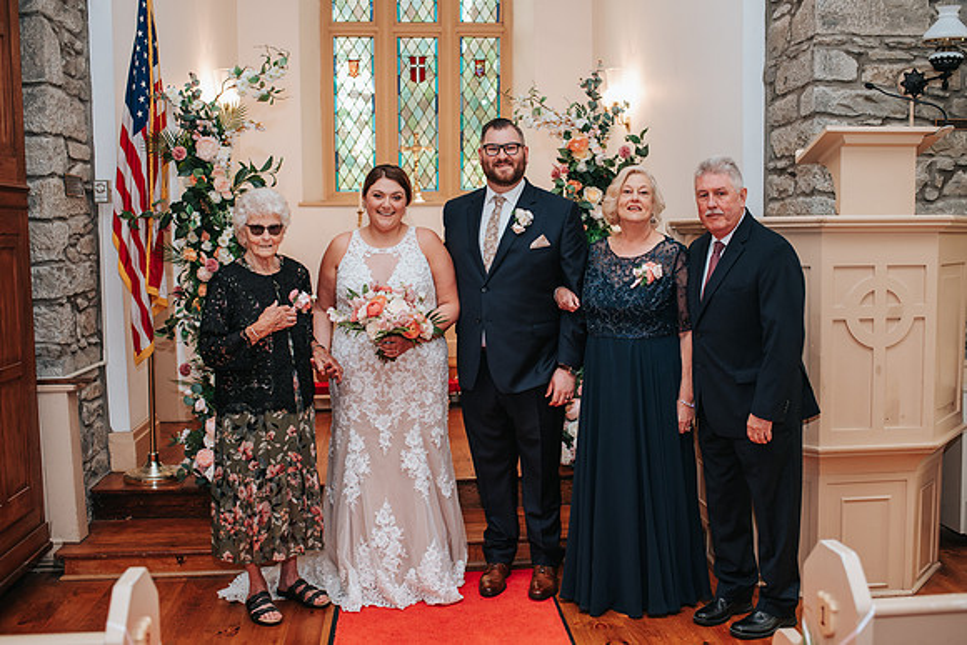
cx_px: 494
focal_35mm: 37
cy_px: 322
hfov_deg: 52.4
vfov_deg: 36.3
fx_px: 983
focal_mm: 35
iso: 1000
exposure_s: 1/200
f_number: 3.2
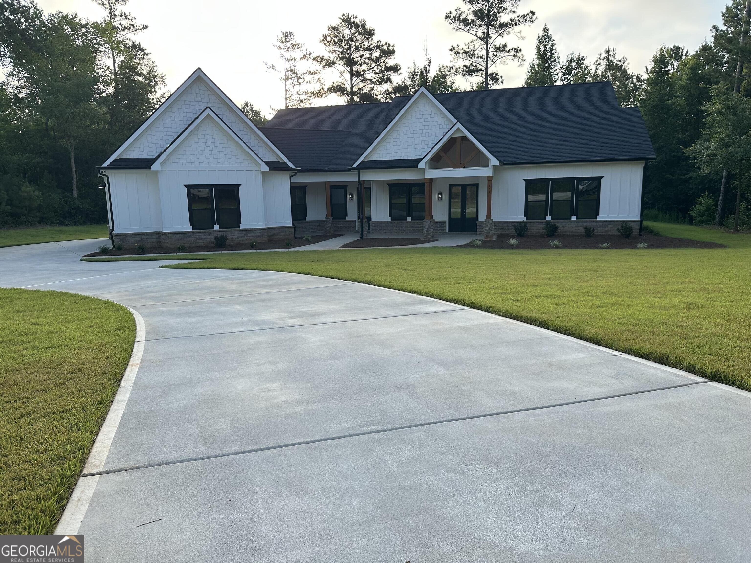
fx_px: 521
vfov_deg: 56.8
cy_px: 282
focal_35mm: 24
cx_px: 376
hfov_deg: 71.6
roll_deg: +0.5
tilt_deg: -9.8
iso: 80
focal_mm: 6.86
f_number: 1.78
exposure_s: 1/1256
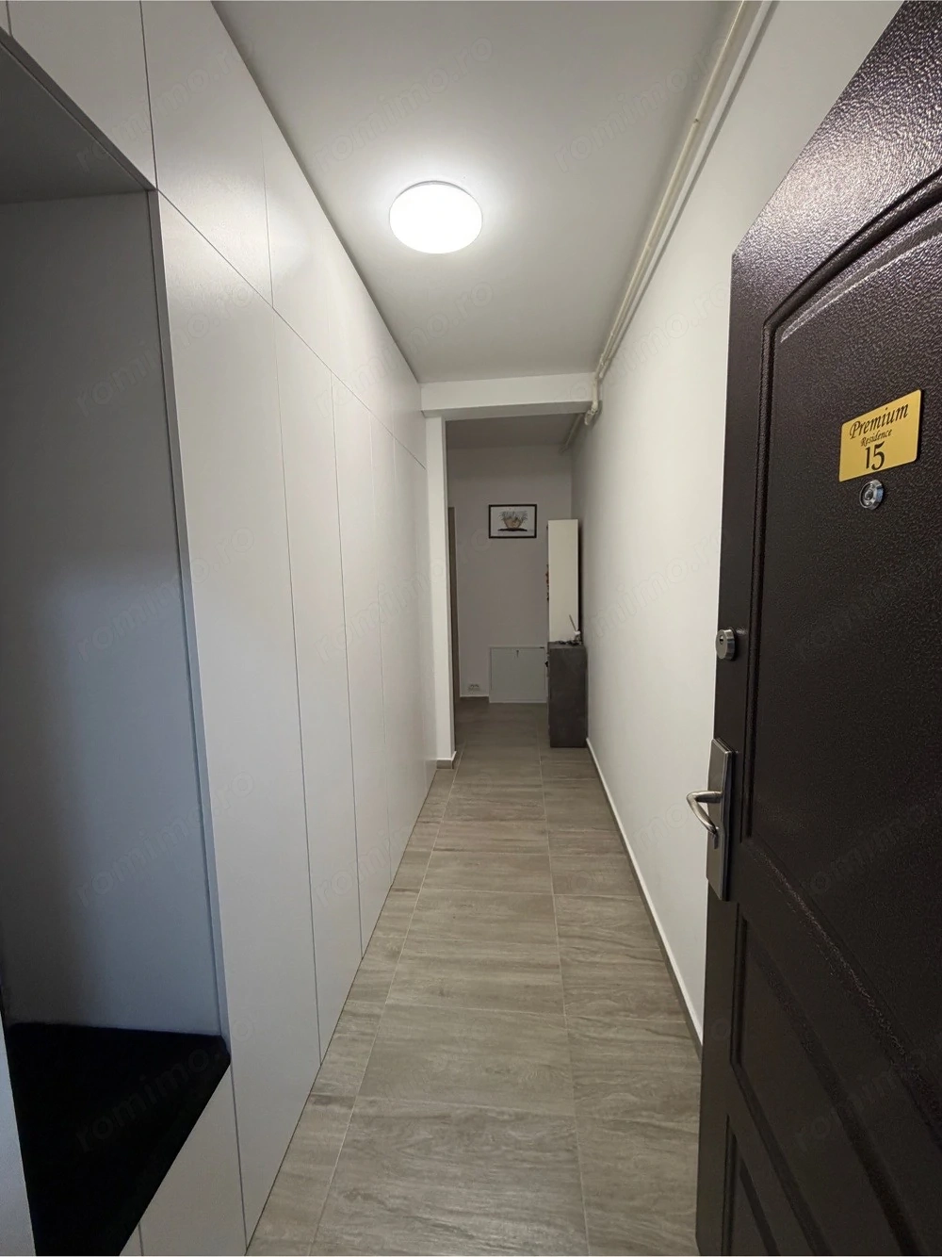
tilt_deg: -5.8
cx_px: 471
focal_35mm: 14
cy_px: 628
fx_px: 508
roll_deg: +1.3
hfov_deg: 85.7
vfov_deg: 102.1
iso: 250
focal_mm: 2.22
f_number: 2.2
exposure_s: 1/100
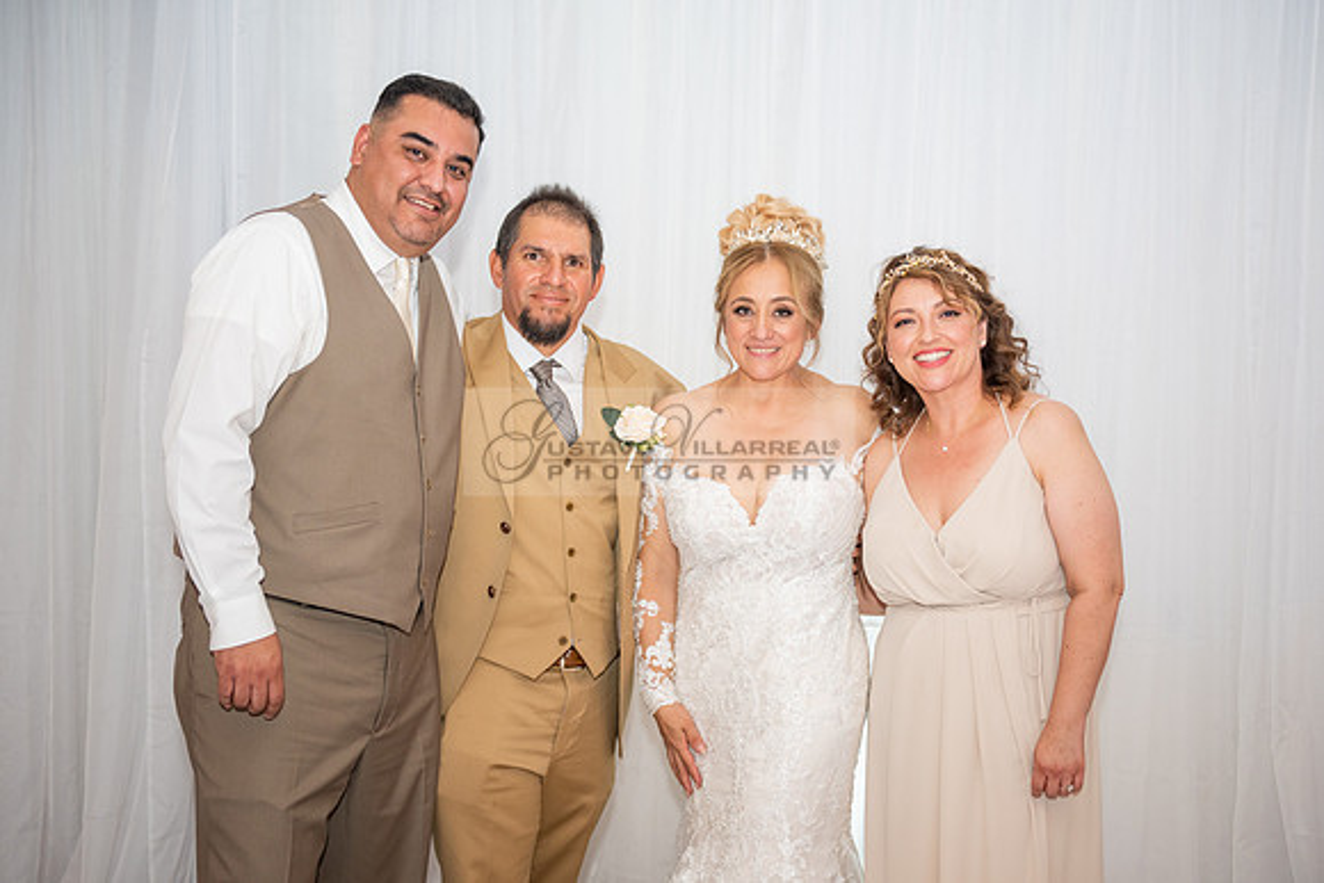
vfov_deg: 24.5
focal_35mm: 55
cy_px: 459
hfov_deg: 36.0
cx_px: 686
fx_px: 2034
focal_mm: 52
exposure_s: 1/125
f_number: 2.8
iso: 640
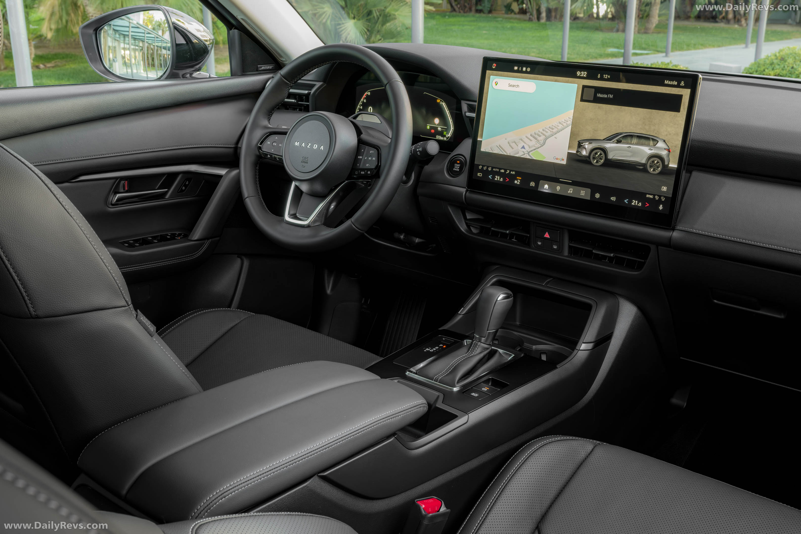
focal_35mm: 39
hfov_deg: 49.6
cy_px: 267
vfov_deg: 34.2
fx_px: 868
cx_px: 400
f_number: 13
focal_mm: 39
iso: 500
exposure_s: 1/2
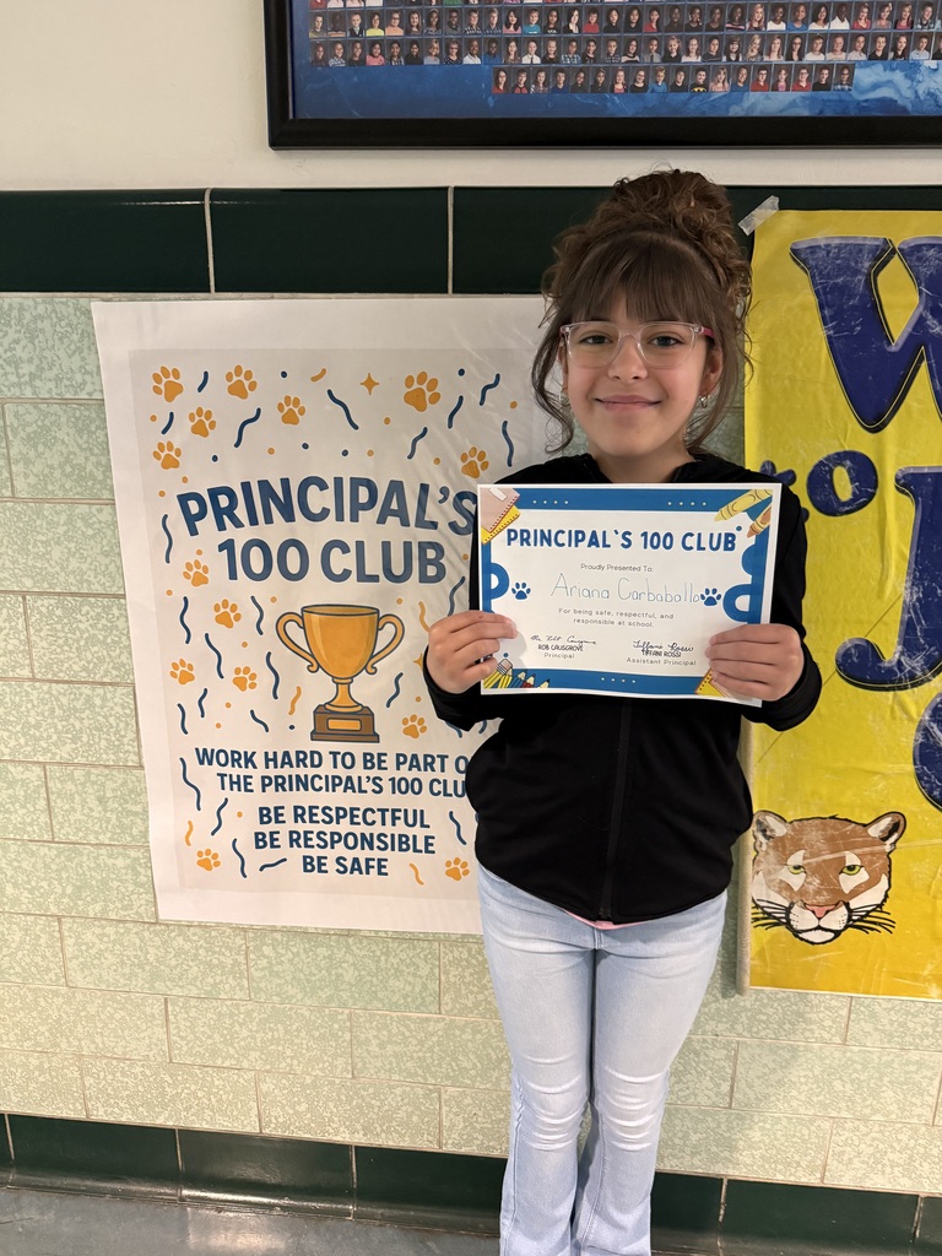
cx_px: 471
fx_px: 871
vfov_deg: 71.6
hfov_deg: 56.8
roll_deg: -1.4
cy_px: 628
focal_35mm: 24
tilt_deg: -14.8
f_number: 1.78
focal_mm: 6.76
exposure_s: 1/40
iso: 640
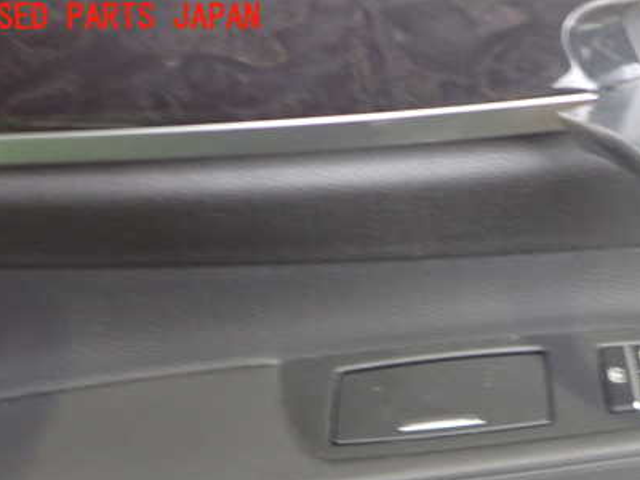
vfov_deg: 31.6
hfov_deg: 41.3
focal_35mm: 45
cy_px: 358
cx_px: 450
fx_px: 832
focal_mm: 5.4
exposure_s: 1/30
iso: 800
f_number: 2.3
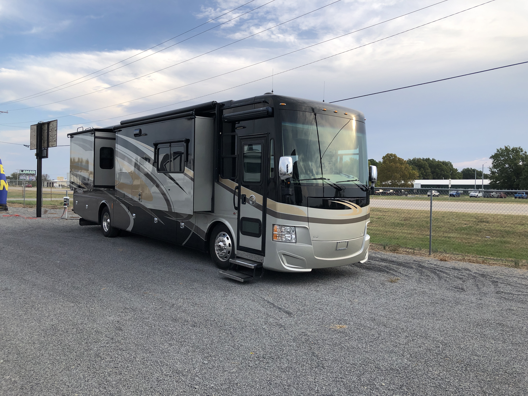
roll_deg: -0.8
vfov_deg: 49.7
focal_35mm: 28
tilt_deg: -1.5
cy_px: 198
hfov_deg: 63.4
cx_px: 264
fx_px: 427
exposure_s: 1/727
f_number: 1.8
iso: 20
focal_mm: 3.99
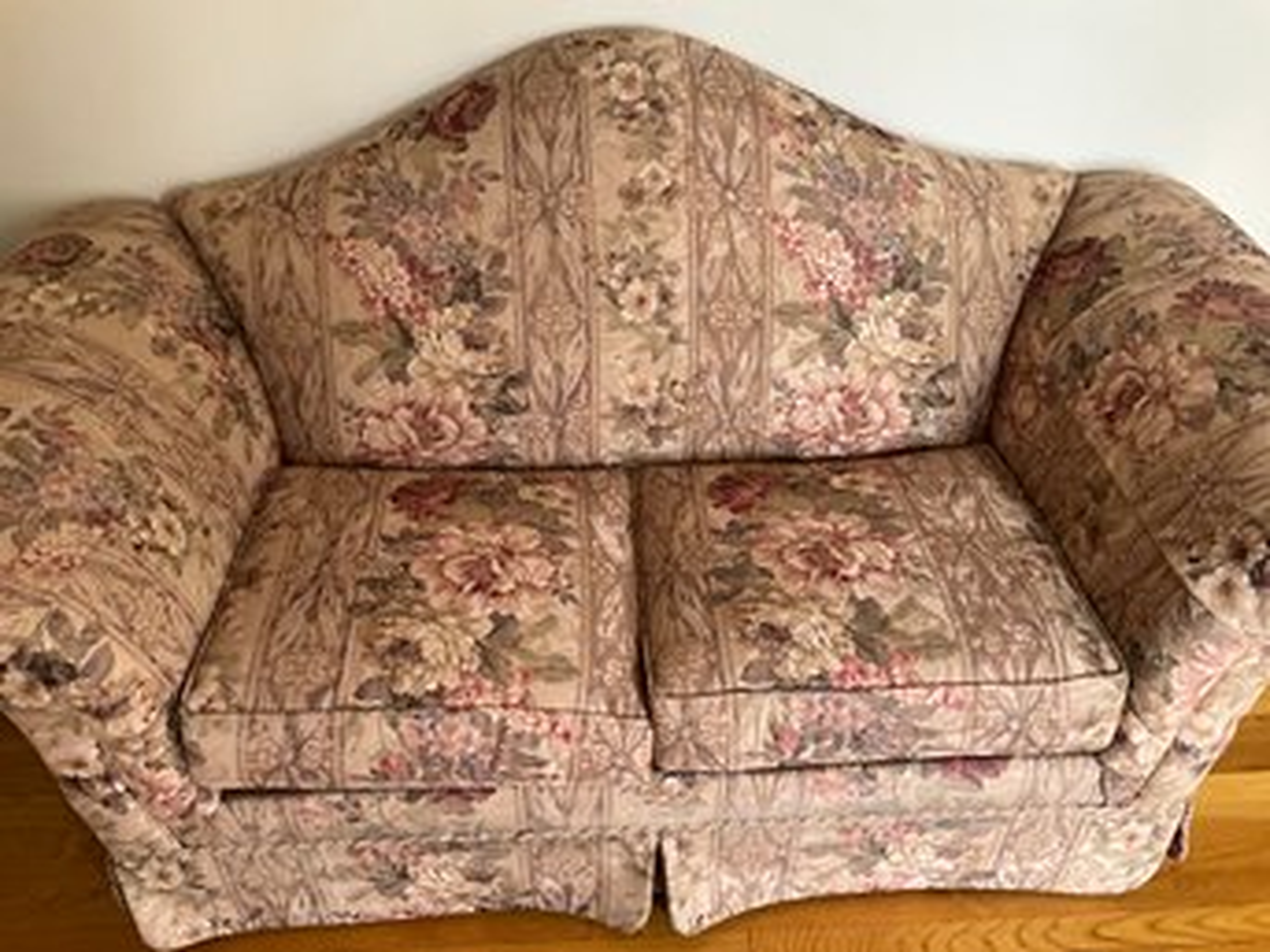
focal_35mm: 29
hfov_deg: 61.7
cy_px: 476
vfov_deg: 48.2
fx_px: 1064
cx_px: 635
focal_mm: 3
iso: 100
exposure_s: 1/60
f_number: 1.8
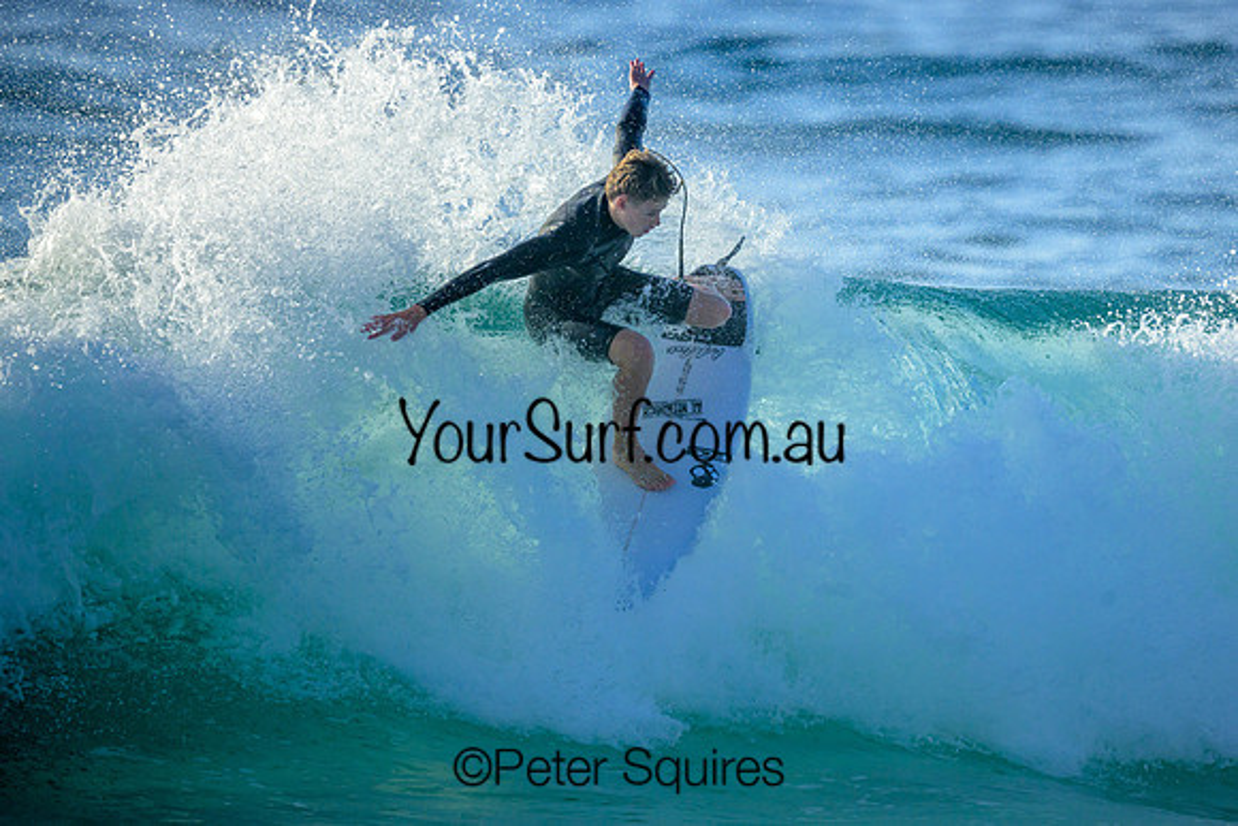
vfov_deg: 1.5
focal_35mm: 943
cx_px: 730
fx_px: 32446
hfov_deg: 2.2
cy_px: 458
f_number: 6.3
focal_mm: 800
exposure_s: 1/2500
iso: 500
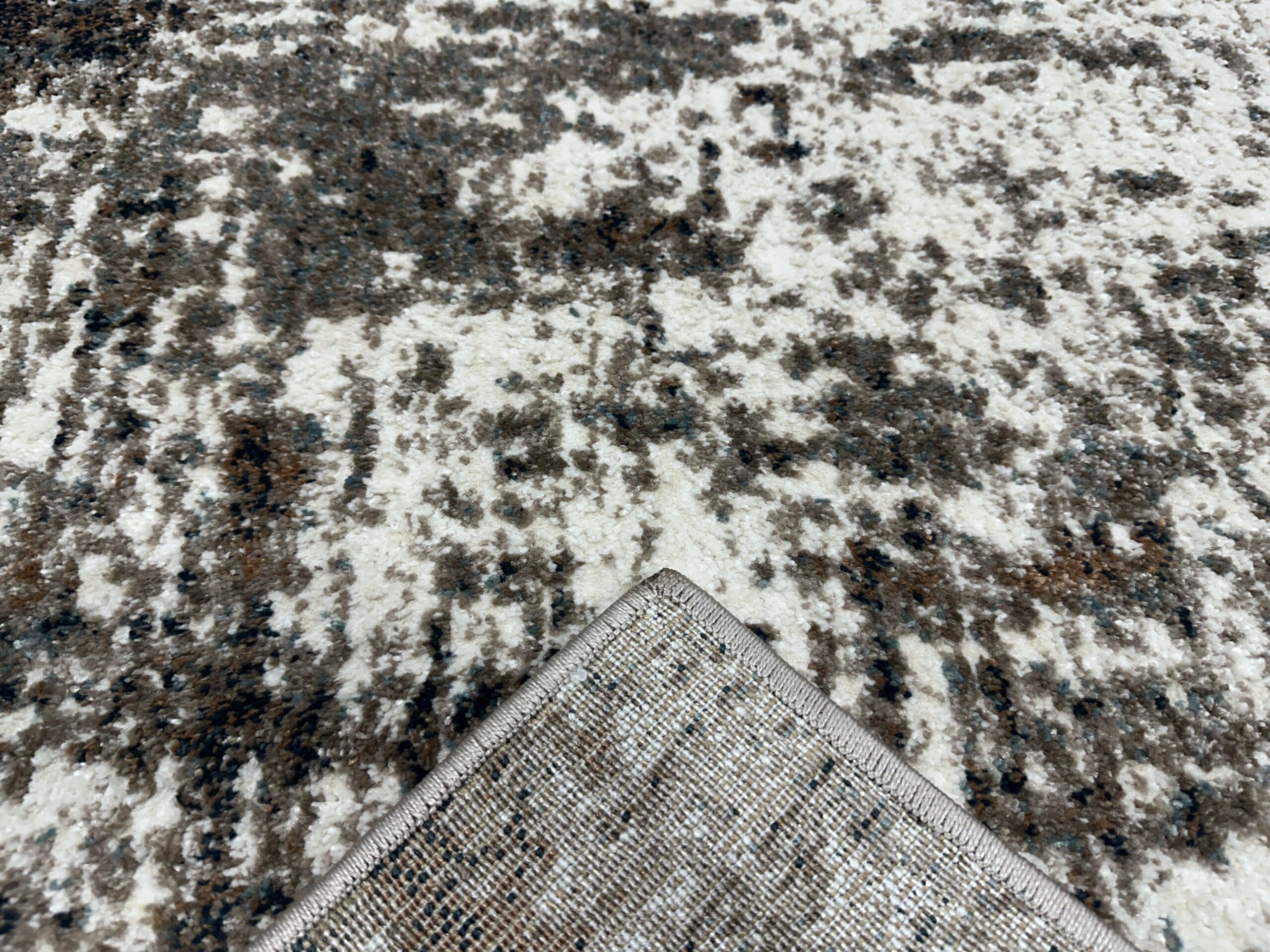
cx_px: 635
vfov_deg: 56.8
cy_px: 476
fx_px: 881
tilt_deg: -61.6
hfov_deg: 71.6
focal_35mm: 24
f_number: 1.78
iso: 100
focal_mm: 6.86
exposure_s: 1/120
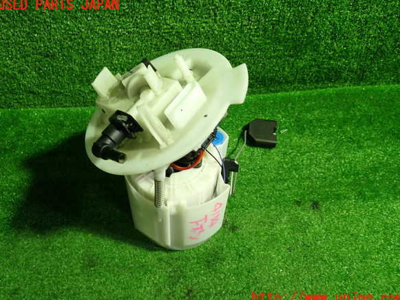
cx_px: 200
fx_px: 358
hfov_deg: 58.4
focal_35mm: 31
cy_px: 152
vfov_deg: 45.4
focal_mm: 5.4
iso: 200
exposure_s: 1/30
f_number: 2.3
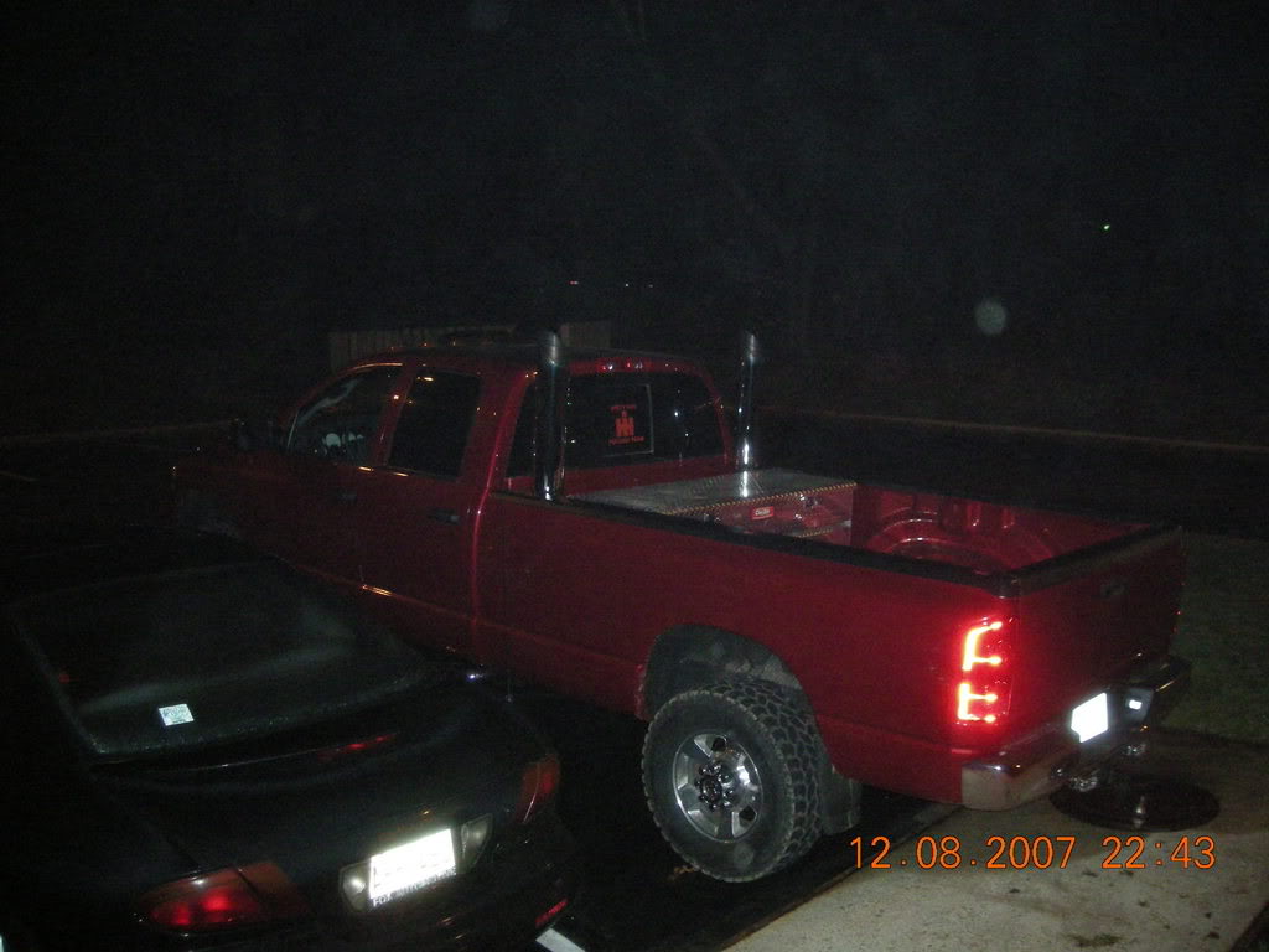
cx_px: 634
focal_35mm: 35
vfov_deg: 40.7
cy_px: 476
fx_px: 1283
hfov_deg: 52.6
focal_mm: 5.7
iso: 579
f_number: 2.8
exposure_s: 1/60
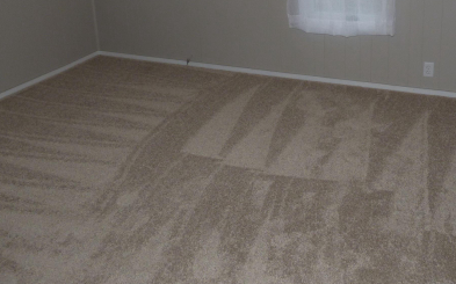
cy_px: 17
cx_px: 300
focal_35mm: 36
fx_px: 447
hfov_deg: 53.1
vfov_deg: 33.1
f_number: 2.8
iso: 100
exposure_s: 1/60
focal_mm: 3.58
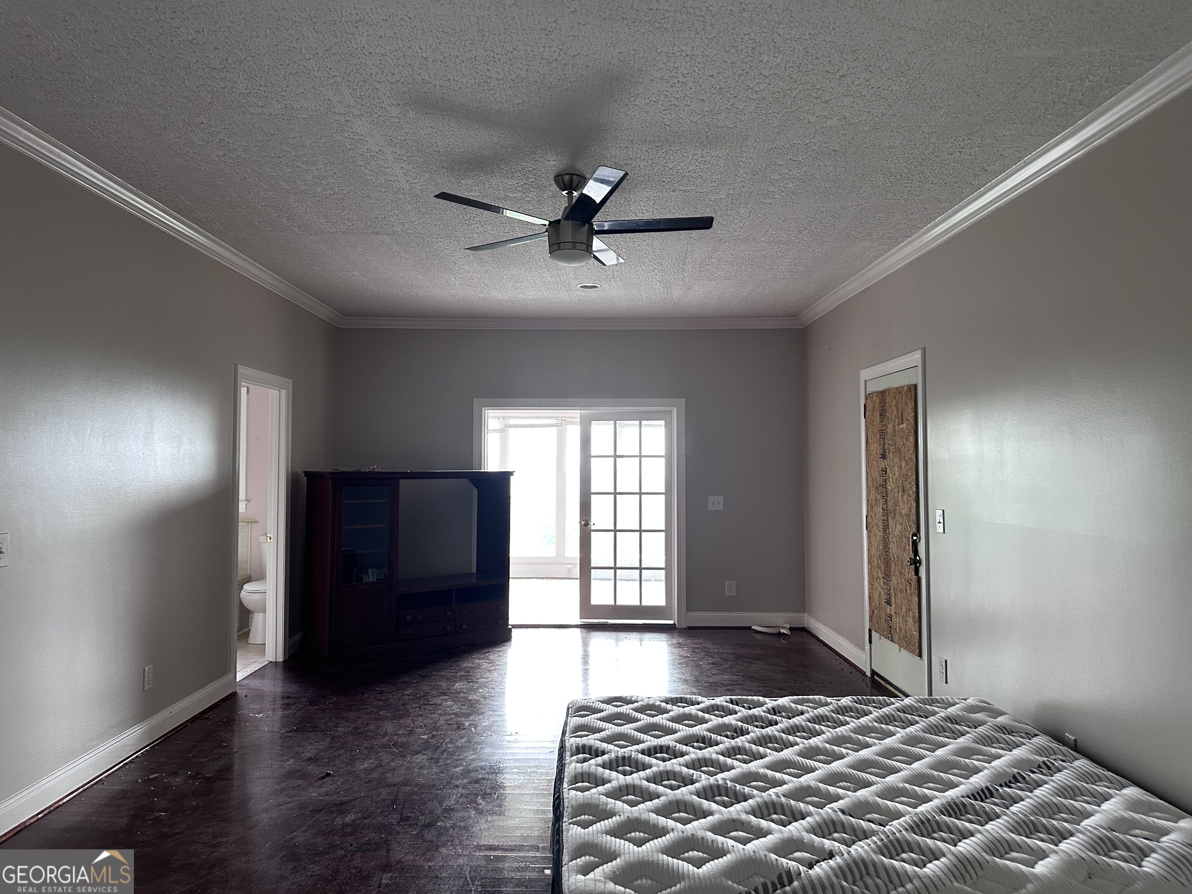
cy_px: 447
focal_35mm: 24
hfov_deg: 71.6
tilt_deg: +3.1
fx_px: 826
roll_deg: -0.3
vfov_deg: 56.8
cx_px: 596
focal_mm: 6.86
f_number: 1.78
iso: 200
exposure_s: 1/121
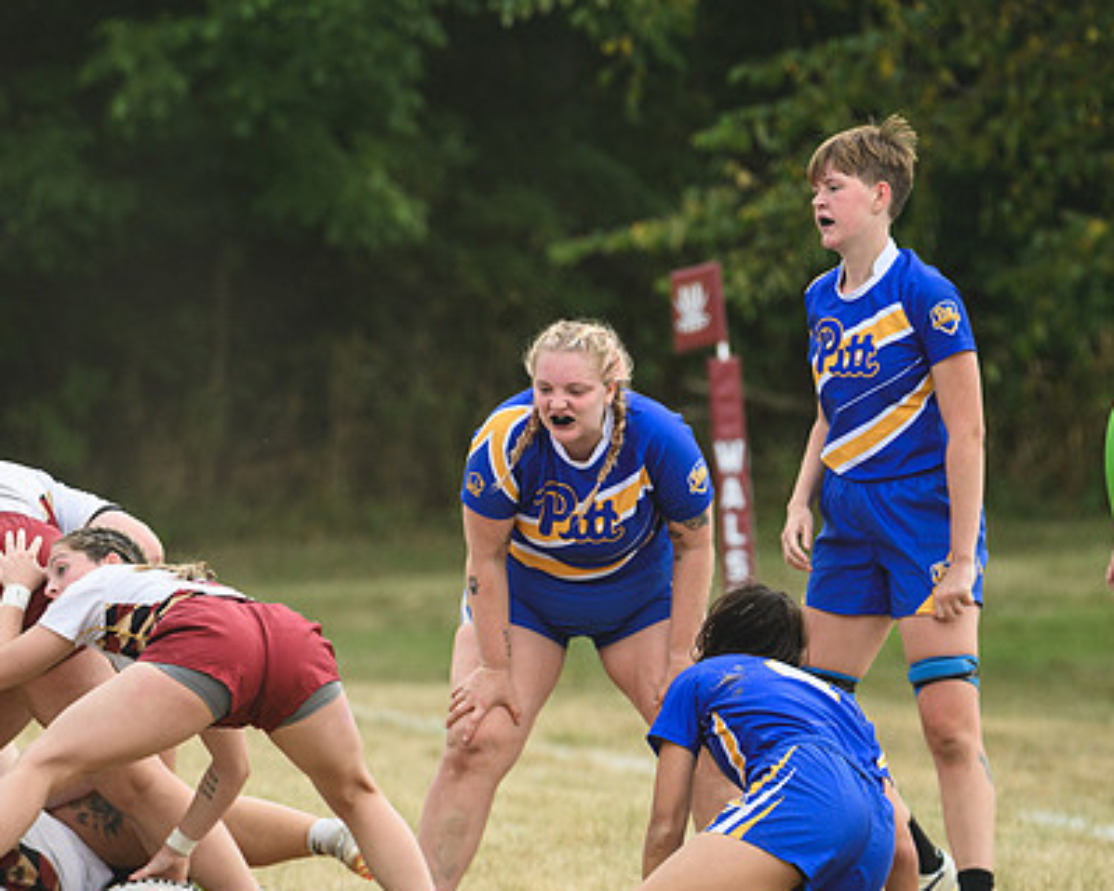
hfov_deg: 2.7
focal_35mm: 716
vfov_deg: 2.2
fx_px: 23601
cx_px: 430
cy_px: 464
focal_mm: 350
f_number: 6
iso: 360
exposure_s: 1/1000
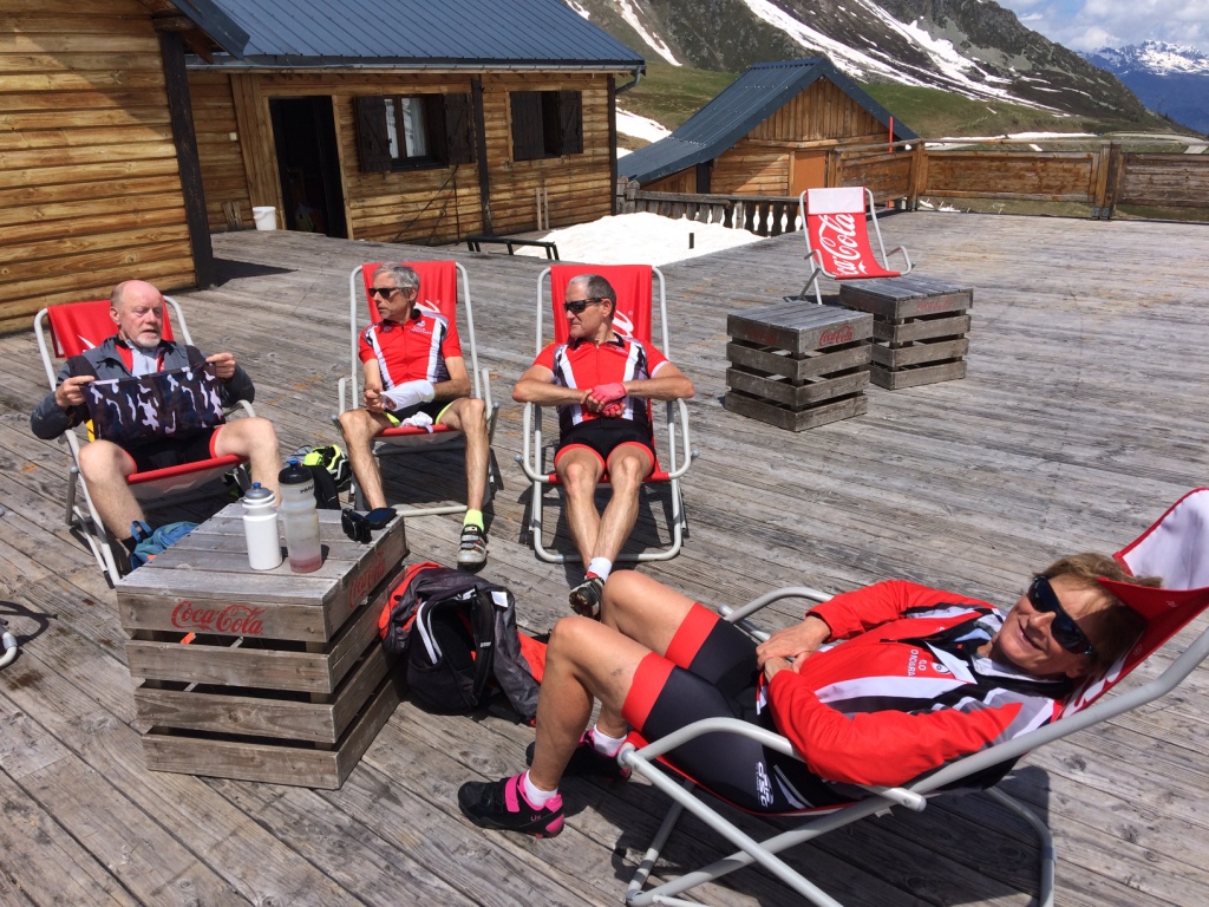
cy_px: 454
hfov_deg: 61.7
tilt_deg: -19.9
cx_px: 604
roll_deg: +0.9
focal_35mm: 29
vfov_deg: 48.2
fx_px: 1013
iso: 32
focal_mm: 4.15
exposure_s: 1/3165
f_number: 2.2
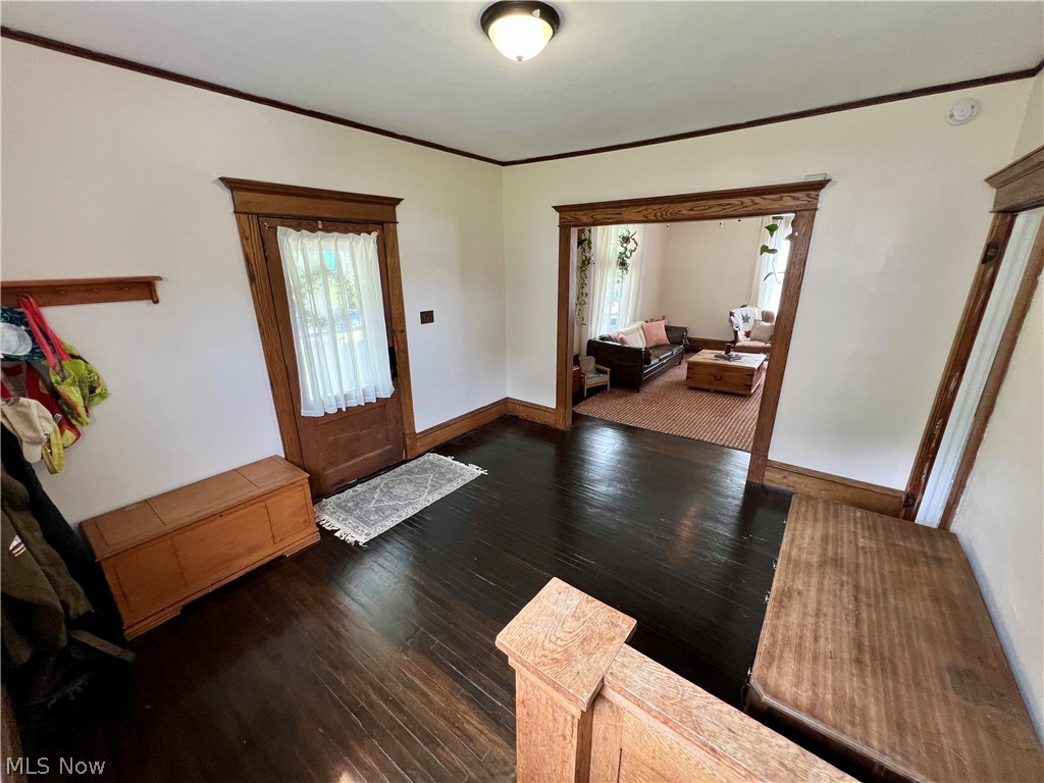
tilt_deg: -18.5
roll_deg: +0.6
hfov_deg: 106.2
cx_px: 522
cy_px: 392
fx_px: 392
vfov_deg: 89.9
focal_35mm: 13
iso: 160
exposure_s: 1/60
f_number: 1.8
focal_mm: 1.57
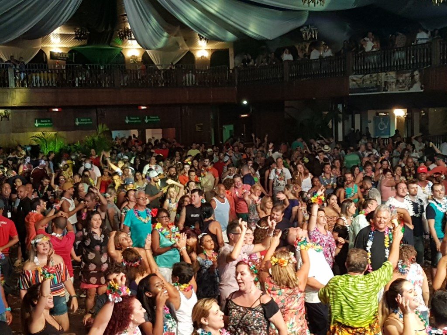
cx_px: 224
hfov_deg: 67.3
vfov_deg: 53.1
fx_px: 336
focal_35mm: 26
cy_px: 168
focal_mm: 4.2
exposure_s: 1/60
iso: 200
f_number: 1.7
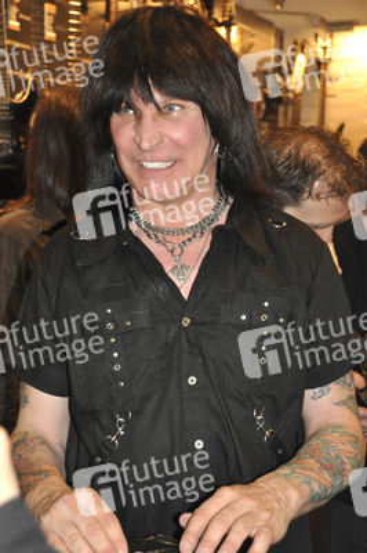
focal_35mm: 72
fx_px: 1103
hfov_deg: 18.9
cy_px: 276
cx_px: 184
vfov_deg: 28.1
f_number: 4.8
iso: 800
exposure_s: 1/60
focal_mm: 48
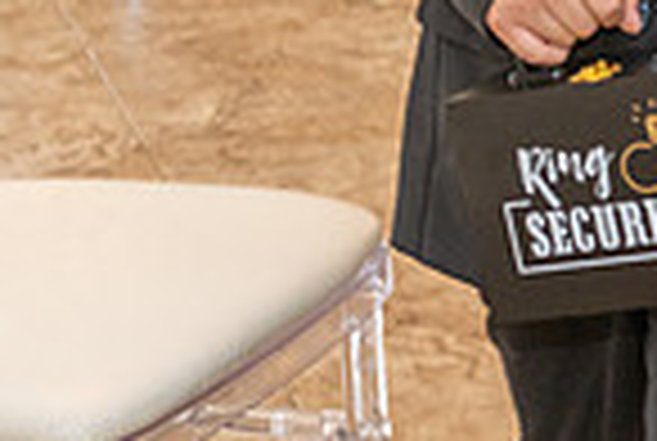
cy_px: -407
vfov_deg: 6.8
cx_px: 765
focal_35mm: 198
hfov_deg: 10.2
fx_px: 3621
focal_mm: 50
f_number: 4.5
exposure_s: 1/200
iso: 1250
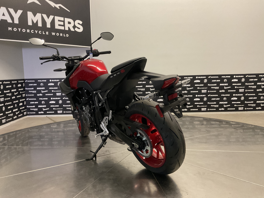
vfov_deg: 48.2
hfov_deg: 61.7
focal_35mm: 29
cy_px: 99
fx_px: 221
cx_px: 132
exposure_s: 1/60
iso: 250
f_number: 1.8
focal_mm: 3
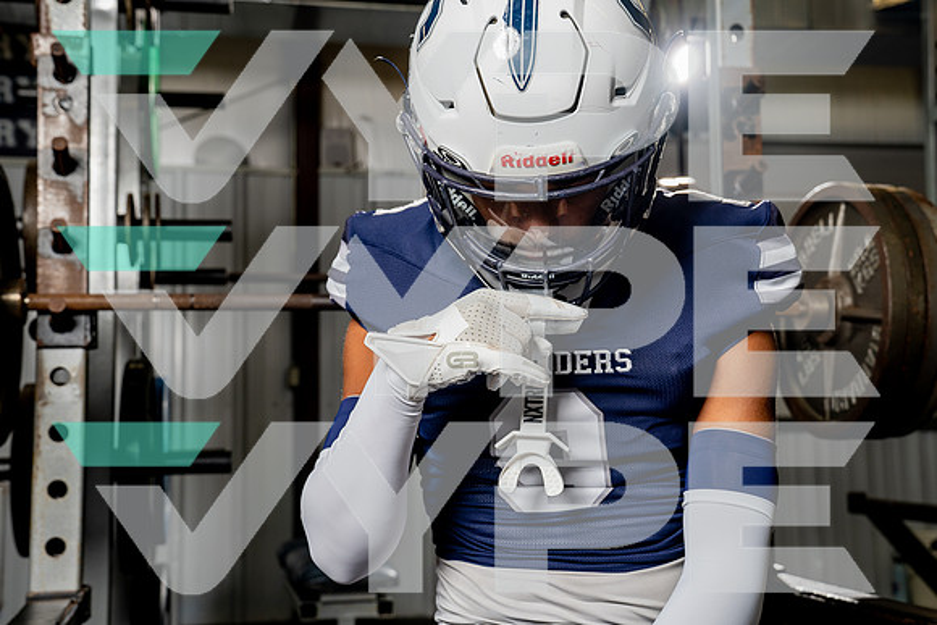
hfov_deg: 41.5
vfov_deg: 28.4
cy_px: 308
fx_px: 1237
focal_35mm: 48
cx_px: 459
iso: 250
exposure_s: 1/250
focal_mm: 45
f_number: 5.6
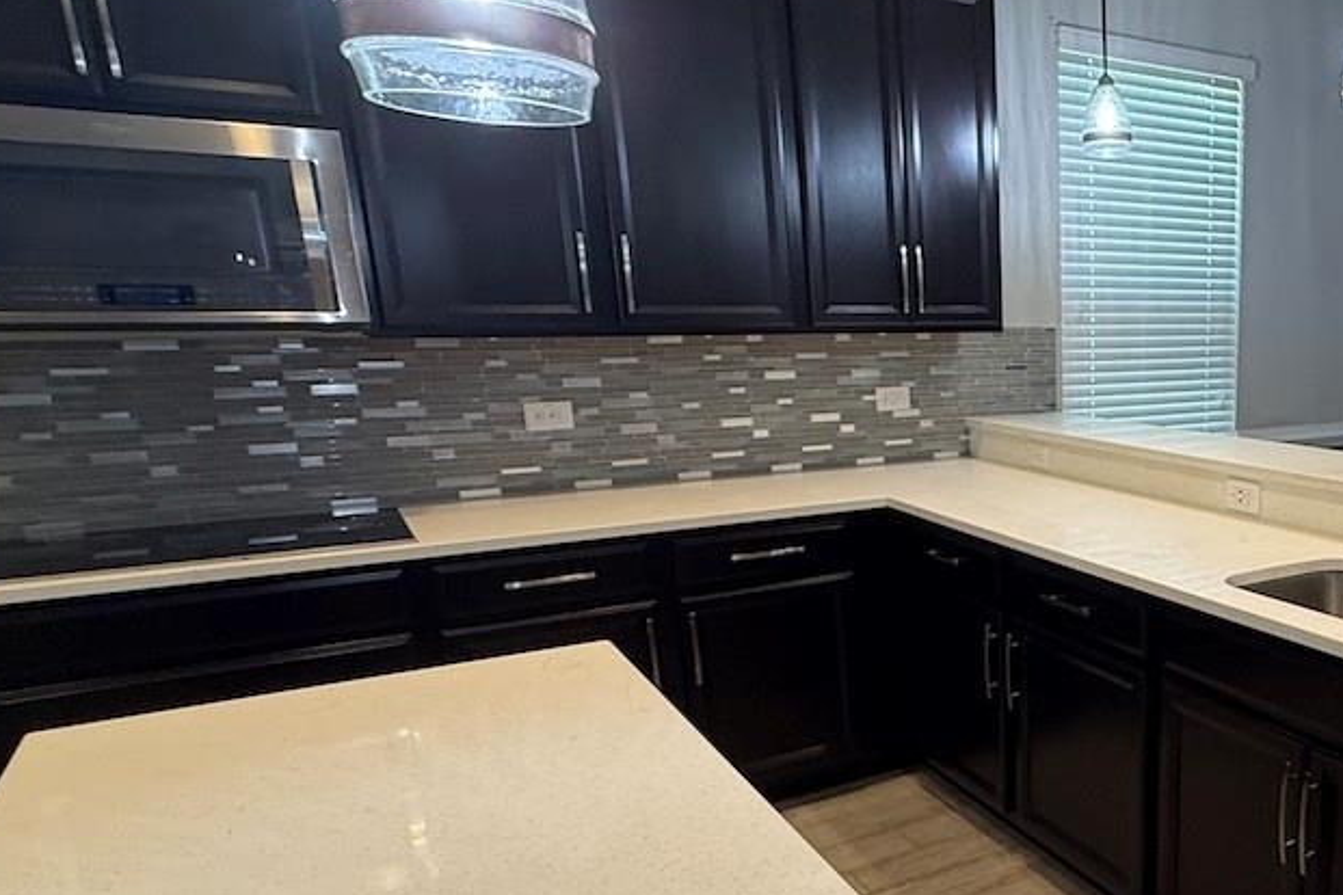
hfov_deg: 55.6
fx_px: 1119
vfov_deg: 43.0
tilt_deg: -14.4
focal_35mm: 30
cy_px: 595
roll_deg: +0.1
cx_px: 1148
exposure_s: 1/60
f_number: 2.2
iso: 200
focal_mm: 2.22
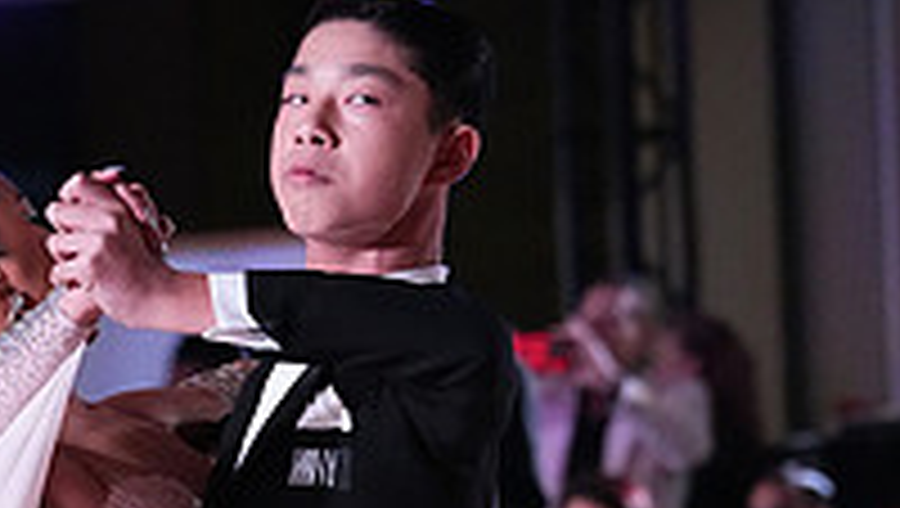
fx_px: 12256
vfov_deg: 2.4
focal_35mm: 513
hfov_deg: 4.2
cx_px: 61
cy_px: 827
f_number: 5.6
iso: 10000
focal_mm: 169
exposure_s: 1/400
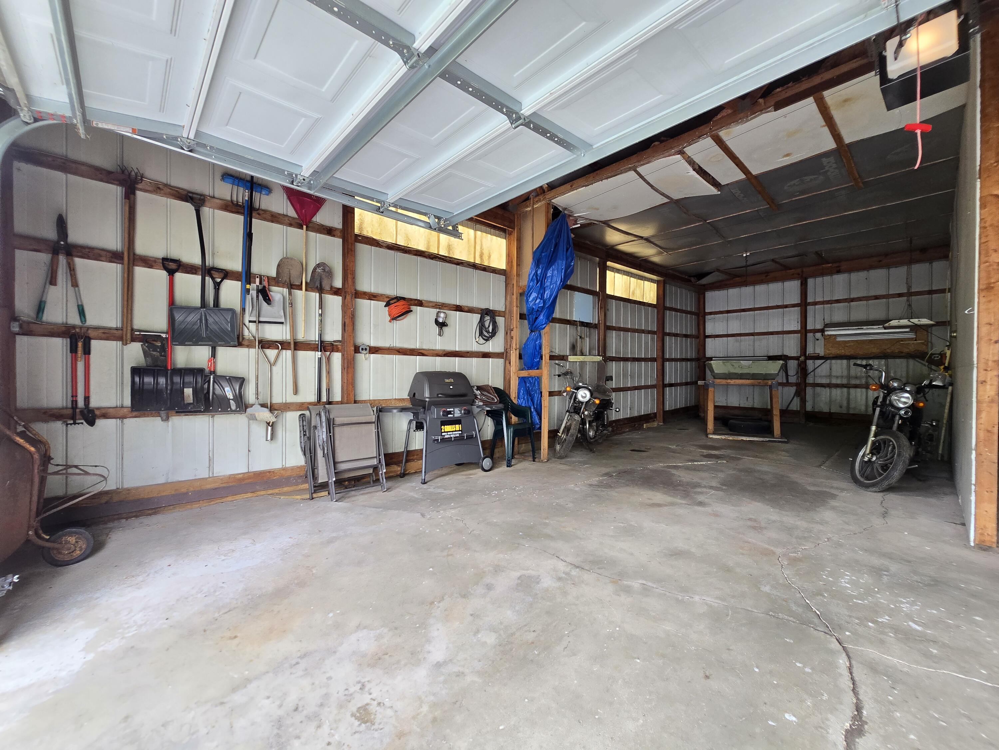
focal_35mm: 13
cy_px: 375
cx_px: 500
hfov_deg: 106.2
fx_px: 375
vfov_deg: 89.9
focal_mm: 2.2
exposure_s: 1/60
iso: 125
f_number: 2.2
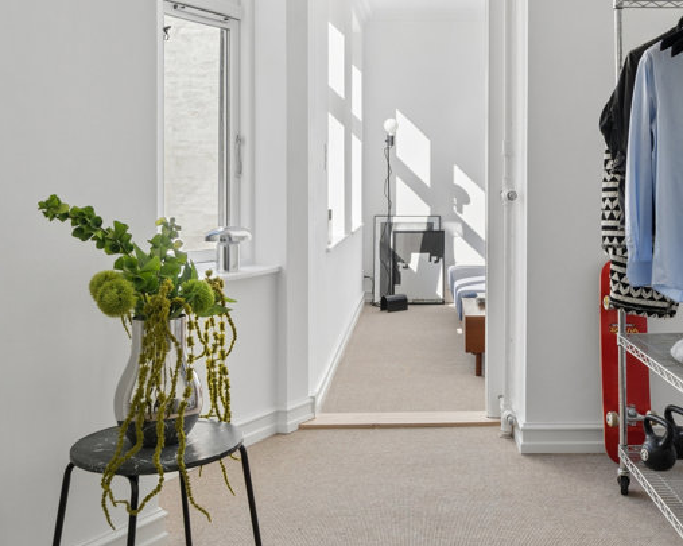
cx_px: 450
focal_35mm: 37
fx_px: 747
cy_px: 208
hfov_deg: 48.4
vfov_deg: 39.9
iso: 200
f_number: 8
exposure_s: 1/160
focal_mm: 12
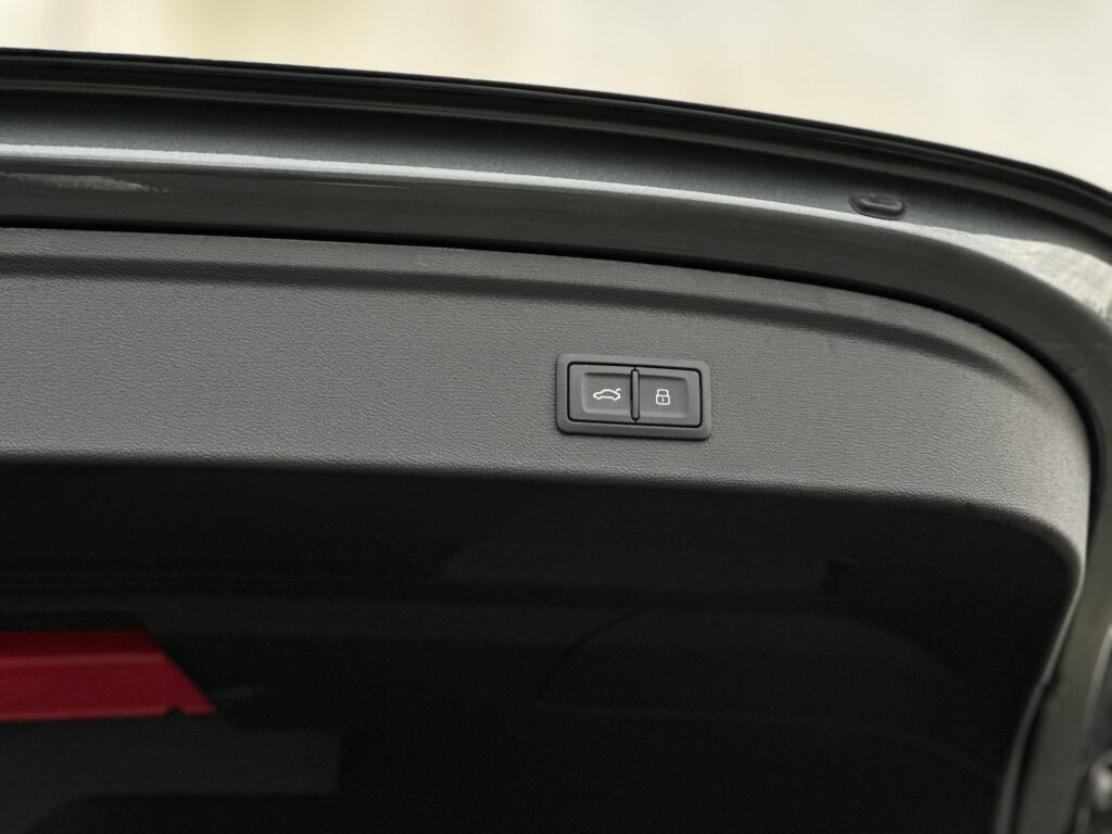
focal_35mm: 77
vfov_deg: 19.1
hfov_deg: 25.3
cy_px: 417
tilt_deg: +19.5
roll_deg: +3.6
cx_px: 556
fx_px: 2474
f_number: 2.8
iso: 250
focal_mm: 9
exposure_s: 1/106
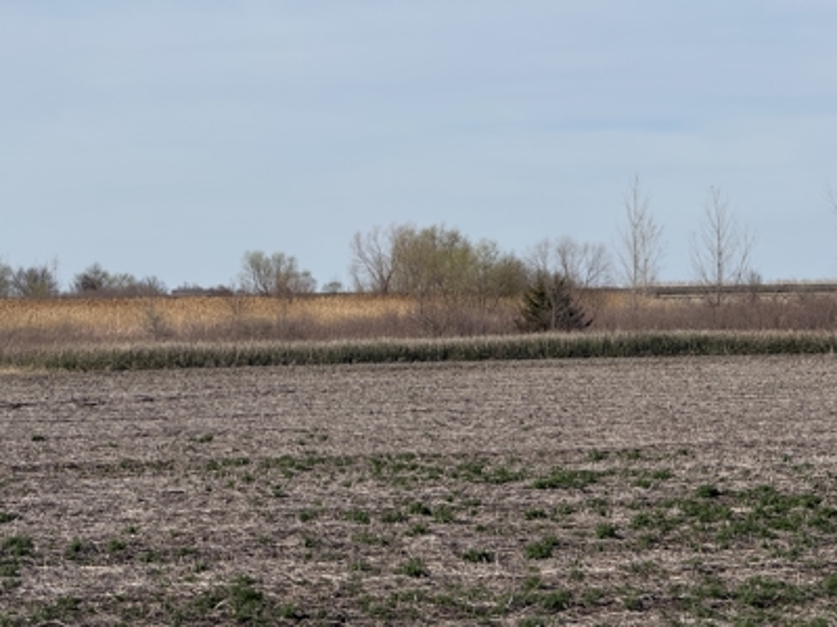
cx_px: 418
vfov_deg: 12.3
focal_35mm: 120
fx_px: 2902
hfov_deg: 16.4
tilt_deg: -0.2
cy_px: 314
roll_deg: +0.7
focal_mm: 15.66
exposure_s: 1/2083
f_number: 2.8
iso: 50
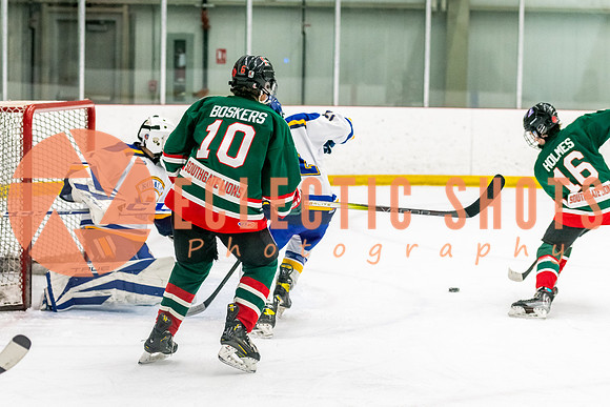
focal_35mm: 118
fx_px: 1998
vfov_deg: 11.6
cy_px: 289
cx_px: 255
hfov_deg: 17.3
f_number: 2.8
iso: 3200
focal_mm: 80
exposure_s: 1/800
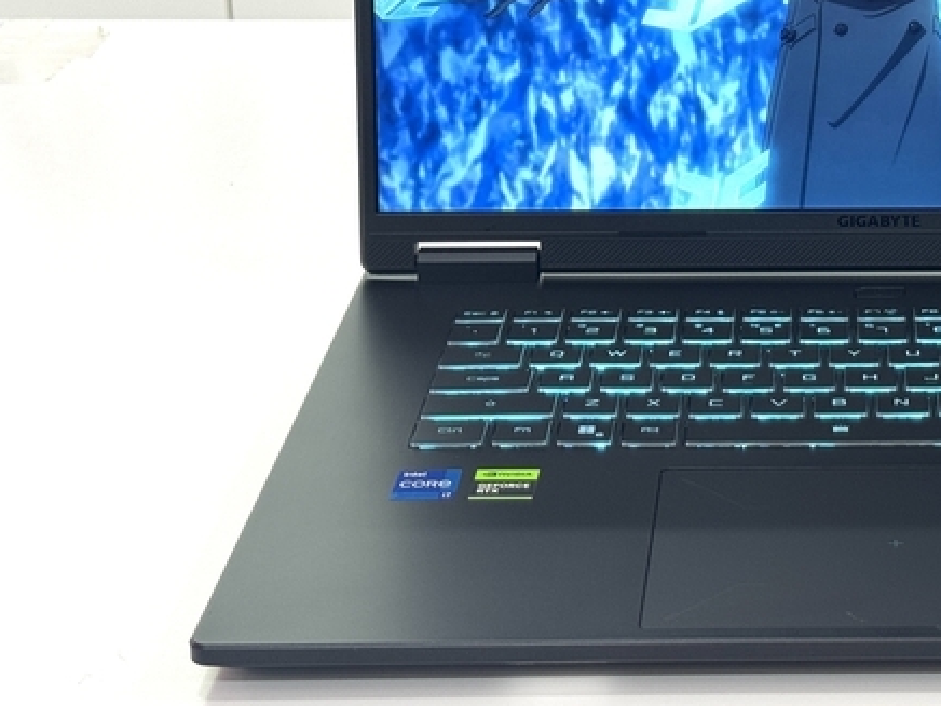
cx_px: 840
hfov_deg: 21.8
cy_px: 108
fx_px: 2392
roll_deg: +0.7
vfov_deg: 16.6
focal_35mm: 88
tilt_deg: -18.0
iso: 64
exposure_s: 1/100
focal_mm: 6.76
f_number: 1.78
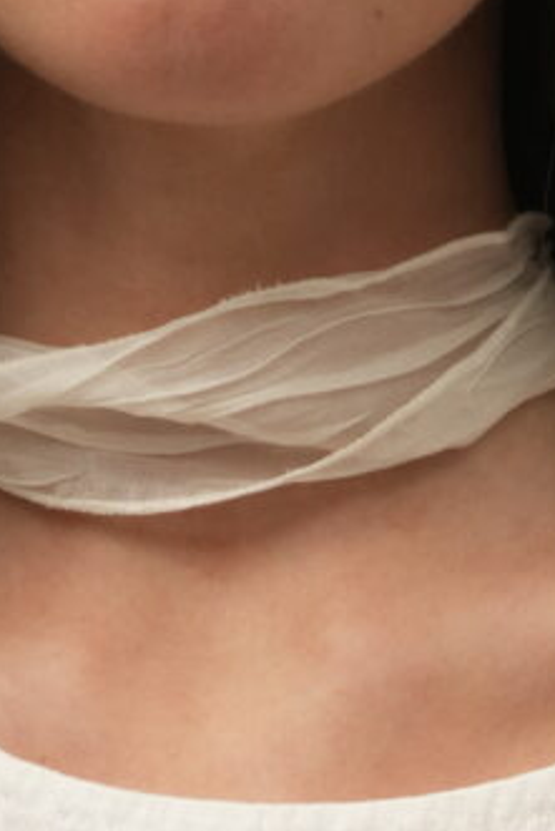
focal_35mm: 272
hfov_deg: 5.1
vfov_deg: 7.1
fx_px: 6283
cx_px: 326
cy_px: 1968
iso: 500
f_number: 8
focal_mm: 50
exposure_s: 1/125
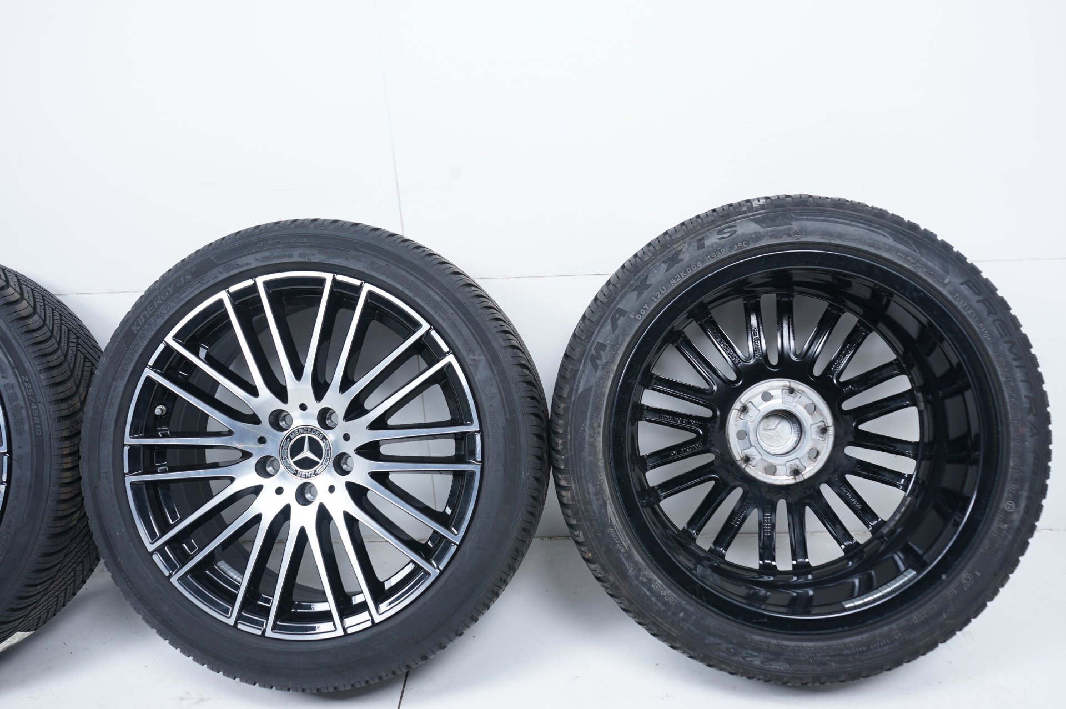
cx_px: 533
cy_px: 354
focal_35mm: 31
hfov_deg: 60.3
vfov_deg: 42.3
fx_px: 917
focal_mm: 31
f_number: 7.1
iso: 250
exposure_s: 1/100
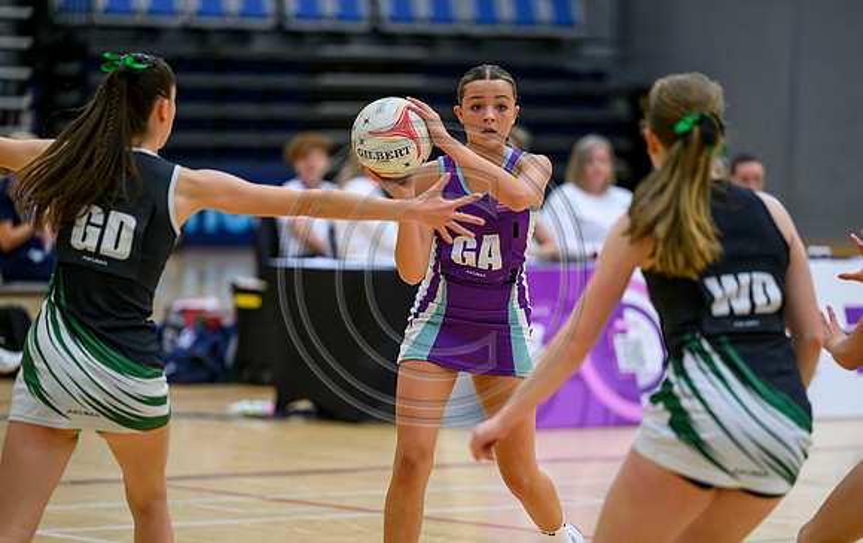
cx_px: 463
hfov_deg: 9.6
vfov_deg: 6.0
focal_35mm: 218
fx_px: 5142
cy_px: 308
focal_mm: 200
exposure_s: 1/1250
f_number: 2.8
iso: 3200
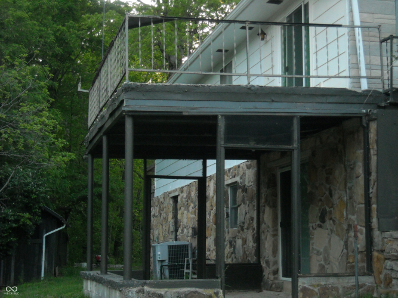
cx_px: 199
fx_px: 874
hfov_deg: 25.7
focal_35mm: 76
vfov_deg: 19.4
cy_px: 149
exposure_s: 1/125
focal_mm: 12.3
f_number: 3.9
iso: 400
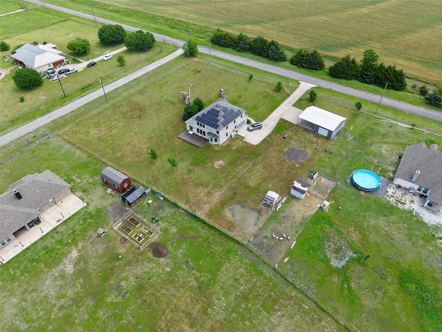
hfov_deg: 71.6
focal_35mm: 24
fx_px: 306
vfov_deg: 56.8
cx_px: 221
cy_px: 166
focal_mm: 8.67
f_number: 1.8
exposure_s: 1/1500
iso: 100
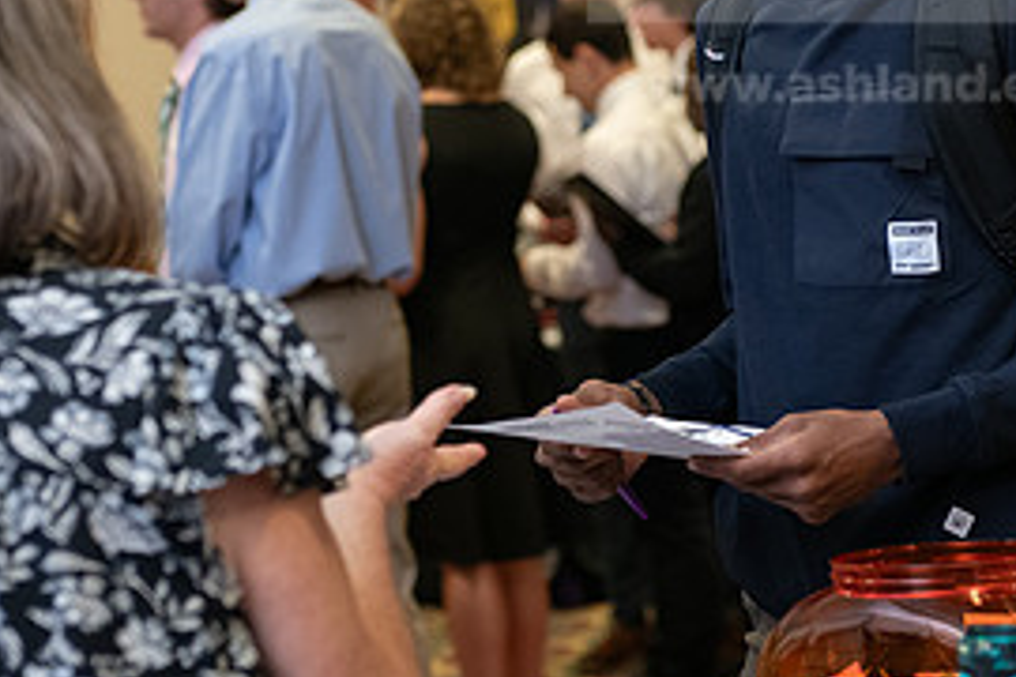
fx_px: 3640
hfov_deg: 15.9
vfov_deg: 10.6
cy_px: 164
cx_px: 474
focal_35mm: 129
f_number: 3.2
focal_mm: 60
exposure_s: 1/200
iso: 1600
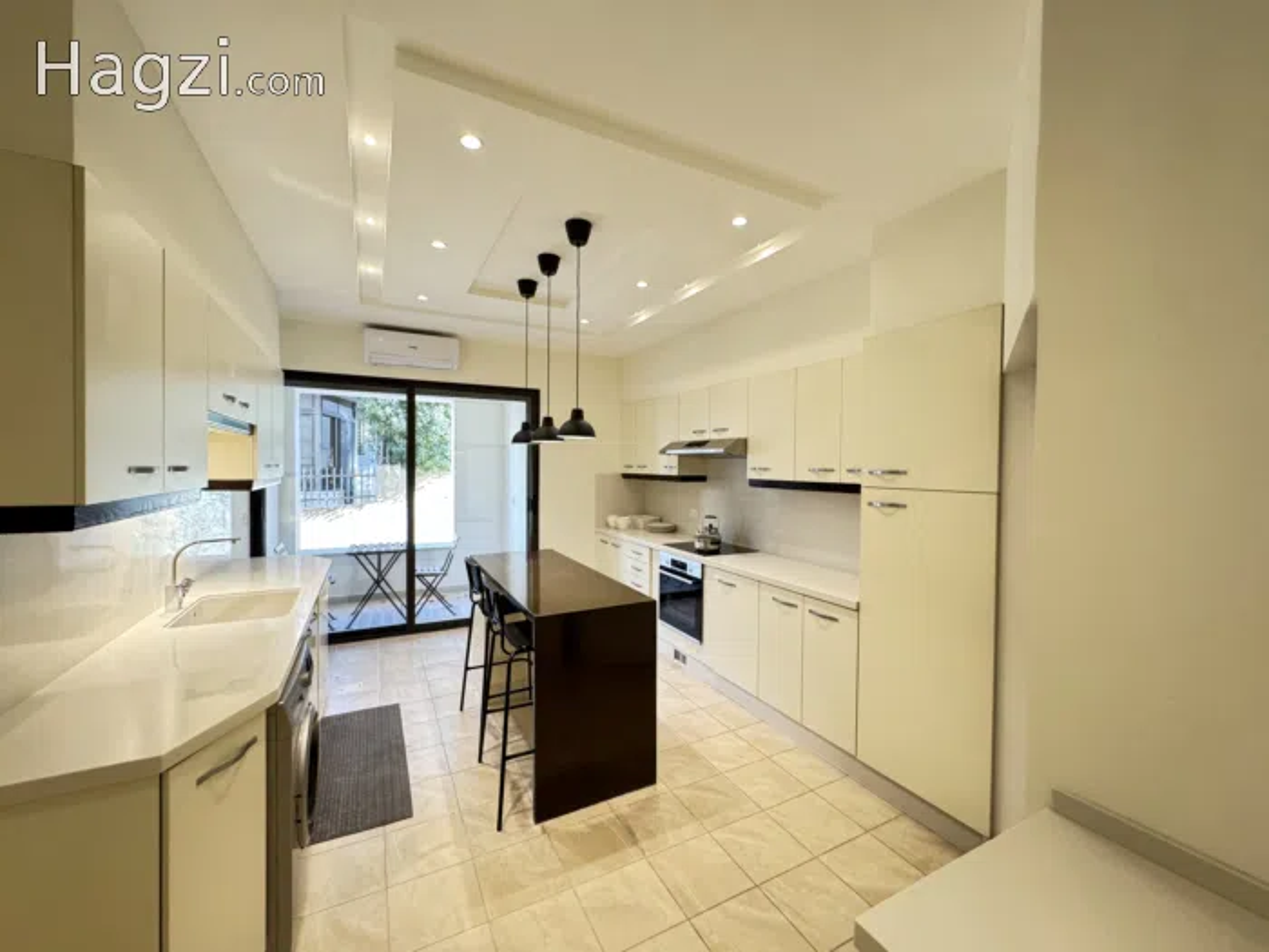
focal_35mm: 14
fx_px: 513
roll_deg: -0.2
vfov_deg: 85.7
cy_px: 476
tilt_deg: -1.4
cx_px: 634
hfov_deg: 102.1
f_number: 2.2
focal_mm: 2.22
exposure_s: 1/50
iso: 200
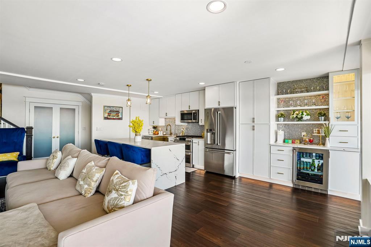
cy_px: 124
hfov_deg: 96.8
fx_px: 165
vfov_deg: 73.7
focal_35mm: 16
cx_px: 186
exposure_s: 1/40
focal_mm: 16
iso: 200
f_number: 8
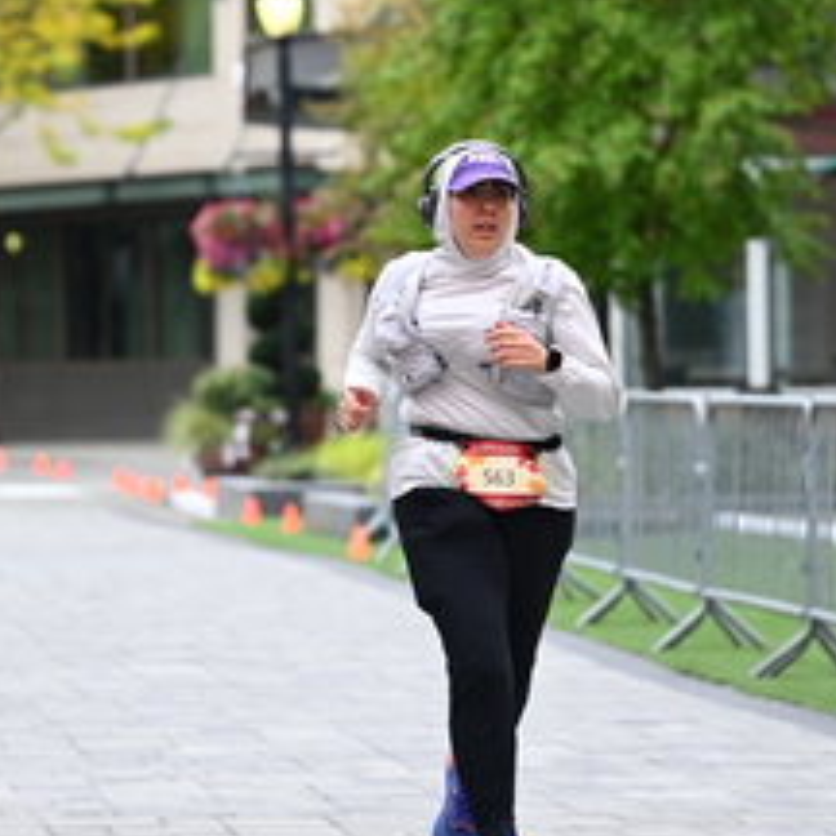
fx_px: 5984
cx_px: 265
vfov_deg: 8.0
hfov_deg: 8.0
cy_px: 302
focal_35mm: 219
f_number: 2.8
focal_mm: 101
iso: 640
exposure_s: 1/1600
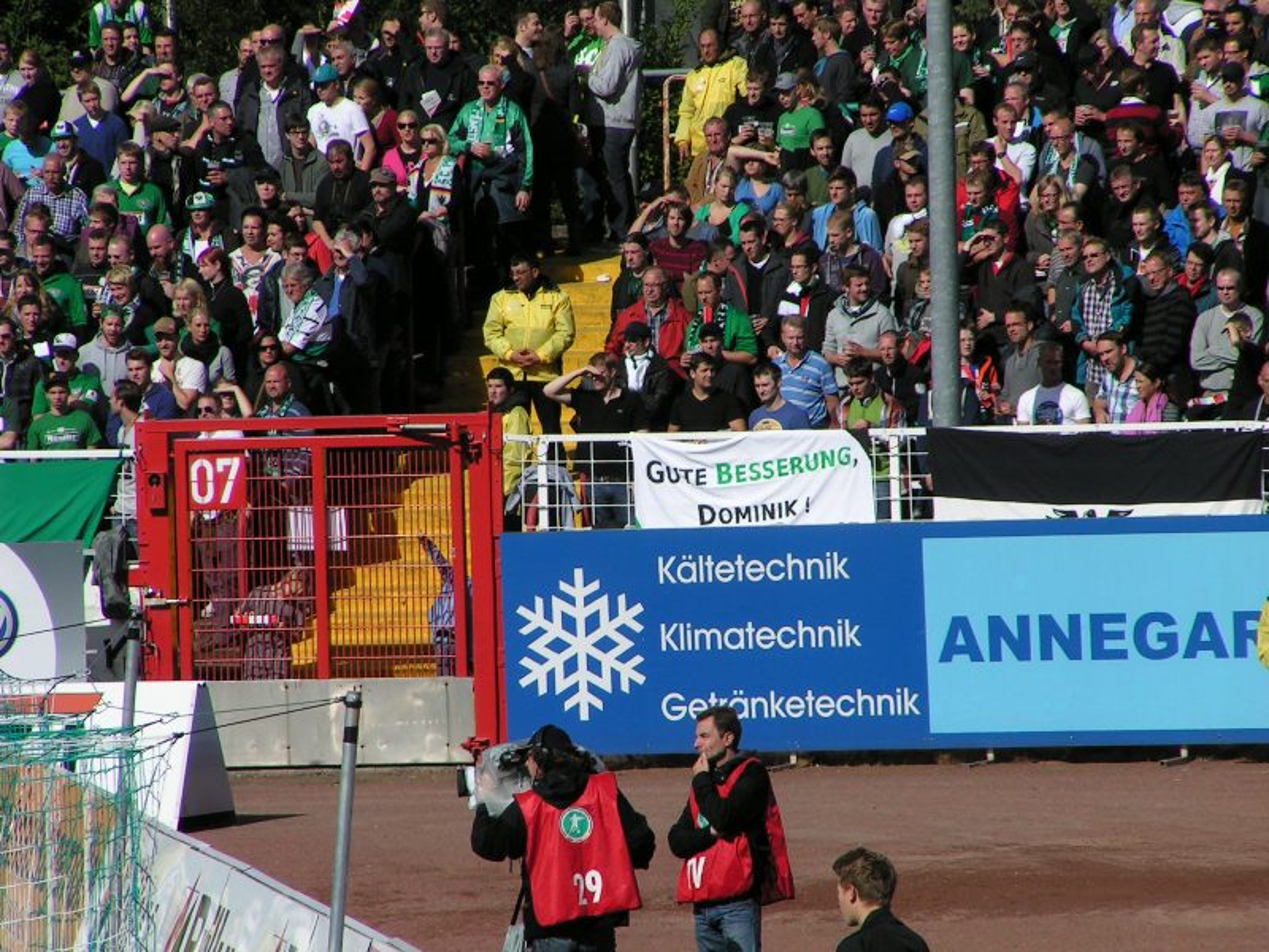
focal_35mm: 380
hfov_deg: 5.2
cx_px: 634
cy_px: 476
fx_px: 13931
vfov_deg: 3.9
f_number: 6.3
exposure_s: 1/1000
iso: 50
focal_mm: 58
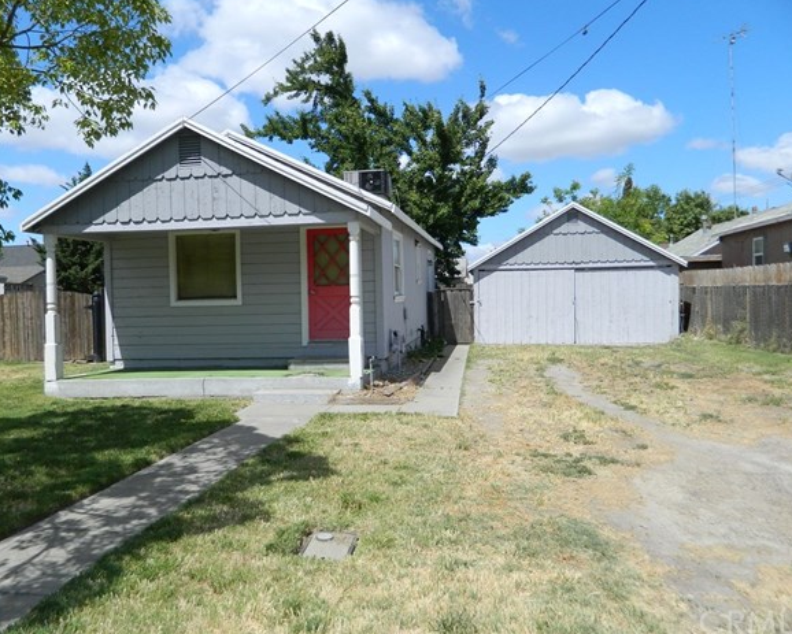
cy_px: 307
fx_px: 633
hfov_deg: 64.0
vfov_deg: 53.2
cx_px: 371
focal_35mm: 27
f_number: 8.7
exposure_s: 1/200
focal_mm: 4.5
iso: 110
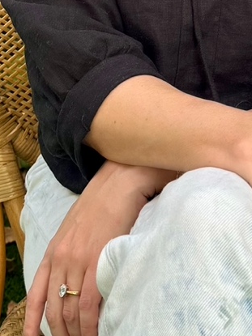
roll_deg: +0.2
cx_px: 187
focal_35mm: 74
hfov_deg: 19.8
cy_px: -113
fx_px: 719
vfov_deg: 23.1
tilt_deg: -6.4
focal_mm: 6.76
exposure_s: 1/194
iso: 64
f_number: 1.78
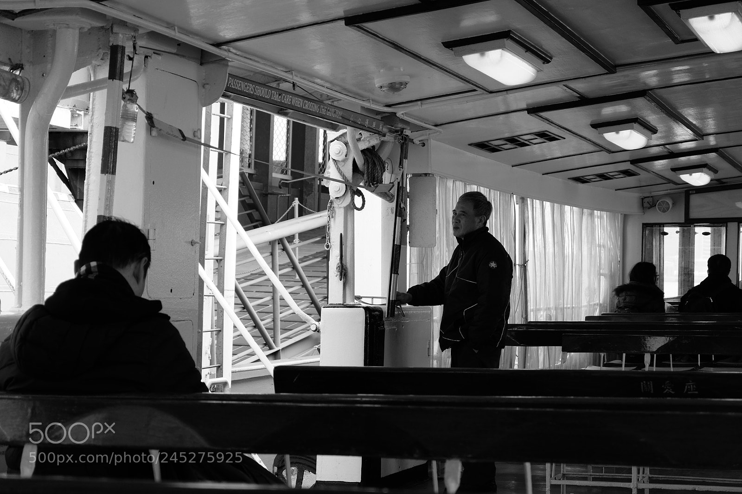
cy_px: 247
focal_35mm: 75
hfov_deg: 27.0
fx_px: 1545
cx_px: 371
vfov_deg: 18.2
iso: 400
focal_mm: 50
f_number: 5.6
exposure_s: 1/60
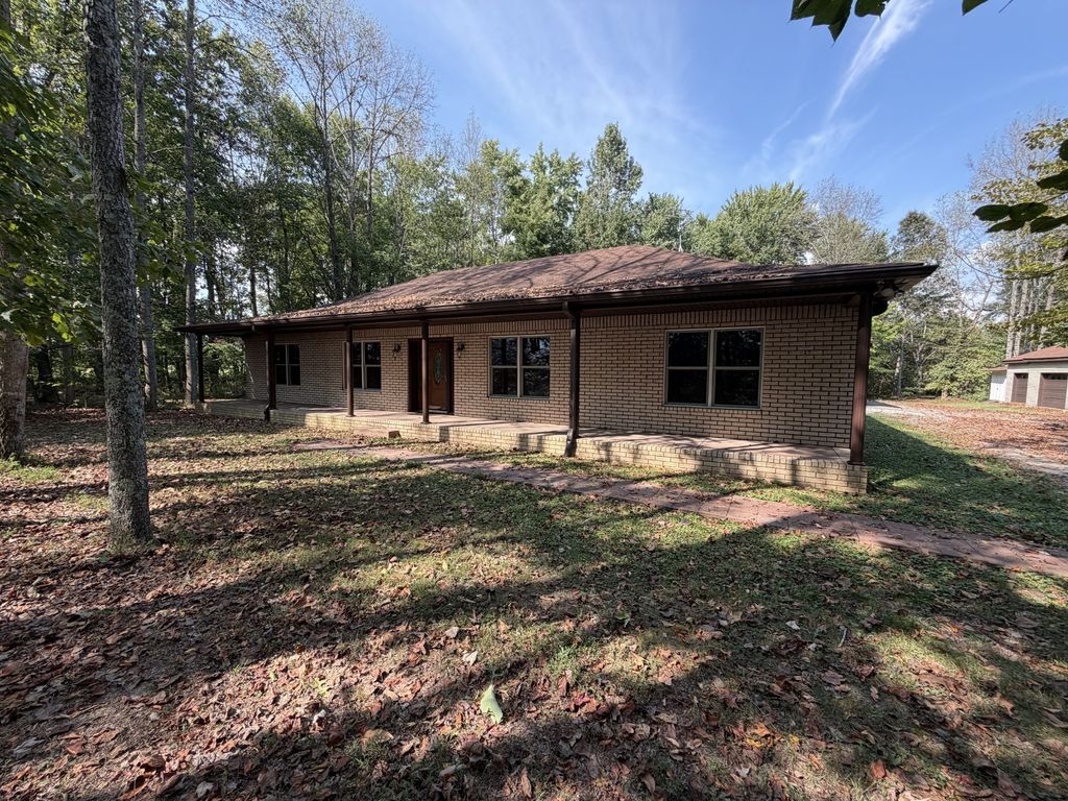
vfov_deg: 85.7
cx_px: 534
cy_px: 400
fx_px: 432
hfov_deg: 102.1
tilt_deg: -4.3
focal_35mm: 14
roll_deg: +0.1
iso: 64
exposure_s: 1/502
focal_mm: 2.22
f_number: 2.2
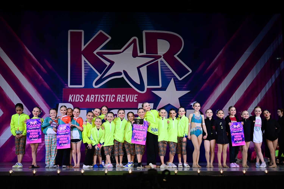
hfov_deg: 45.4
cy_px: 94
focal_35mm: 43
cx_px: 142
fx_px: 339
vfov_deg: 31.2
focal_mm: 43
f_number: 3.5
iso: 2500
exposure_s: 1/800
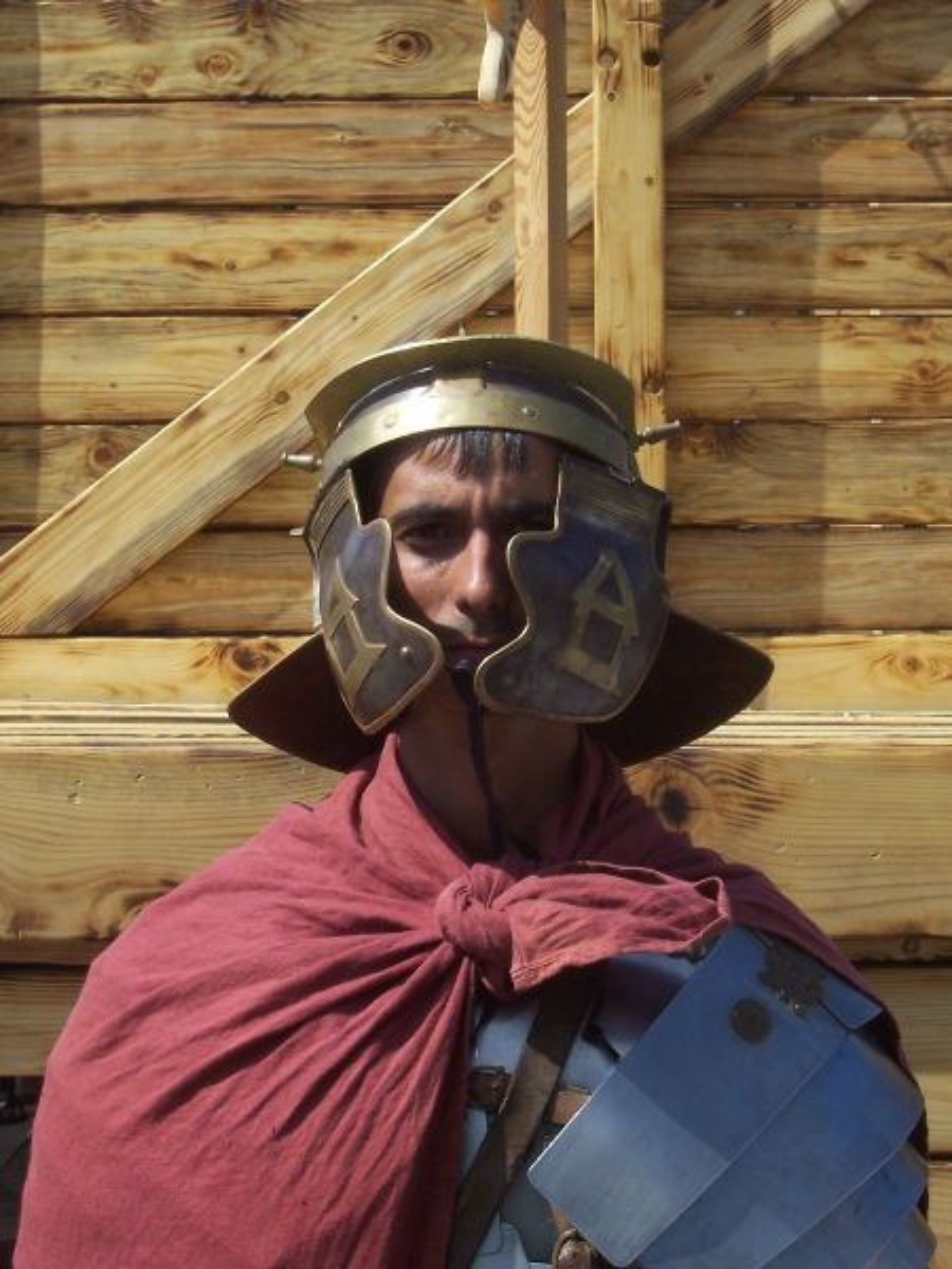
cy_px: 634
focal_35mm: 82
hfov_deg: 18.0
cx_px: 476
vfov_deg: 23.8
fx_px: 3007
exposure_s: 1/250
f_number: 8
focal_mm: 13.5
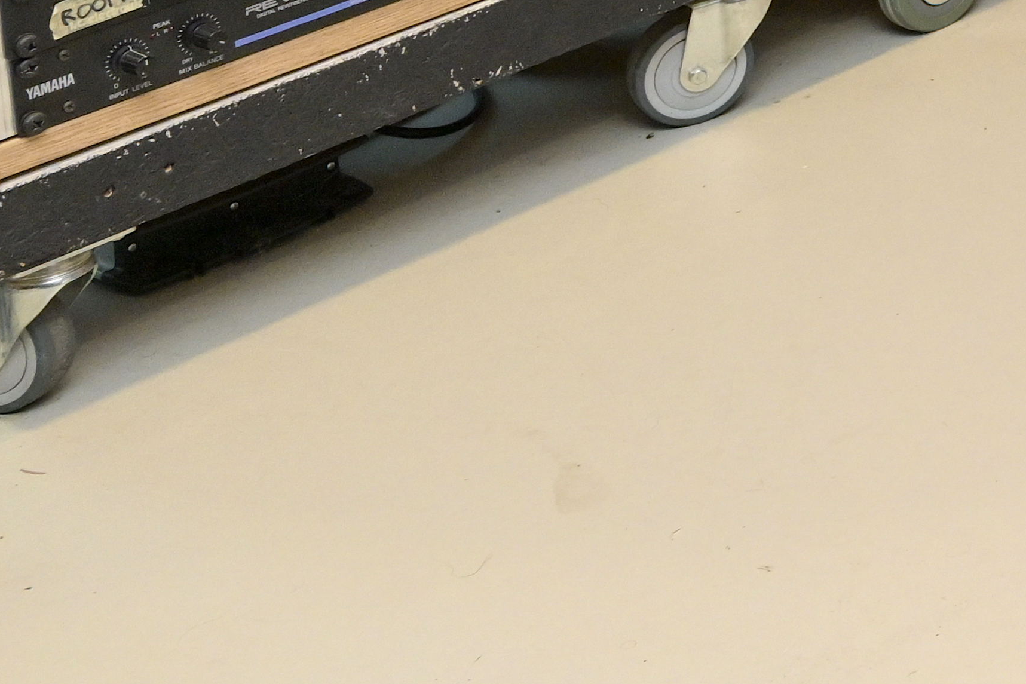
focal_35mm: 125
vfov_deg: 9.8
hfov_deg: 13.2
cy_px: -875
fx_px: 3563
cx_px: 2301
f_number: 7.1
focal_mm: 26
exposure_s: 1/60
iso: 1000
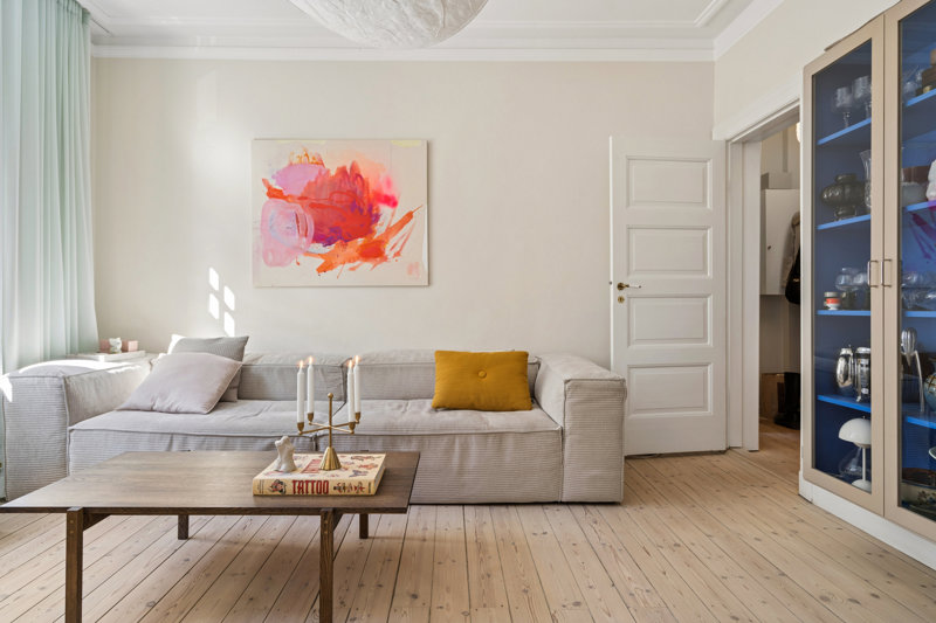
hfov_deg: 84.0
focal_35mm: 20
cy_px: 312
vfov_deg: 61.9
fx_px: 520
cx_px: 468
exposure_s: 1/15
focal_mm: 20
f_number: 6.3
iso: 200
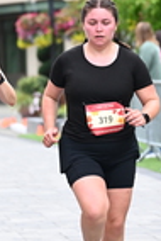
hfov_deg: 4.1
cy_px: 80
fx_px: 2228
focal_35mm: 333
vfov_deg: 6.2
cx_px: 80
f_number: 2.8
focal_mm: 86
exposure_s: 1/1600
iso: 640
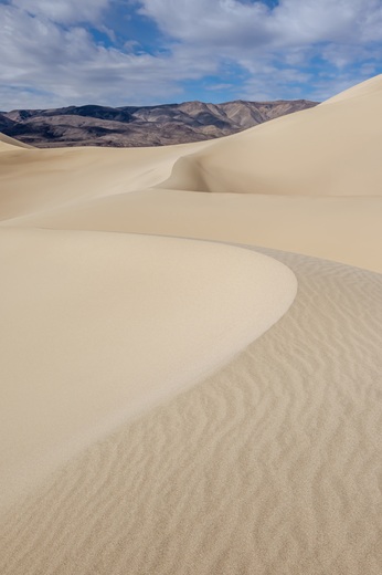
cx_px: 191
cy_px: 288
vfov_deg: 51.9
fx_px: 590
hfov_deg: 35.9
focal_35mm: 37
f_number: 14
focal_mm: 37
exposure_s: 1/1000
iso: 320
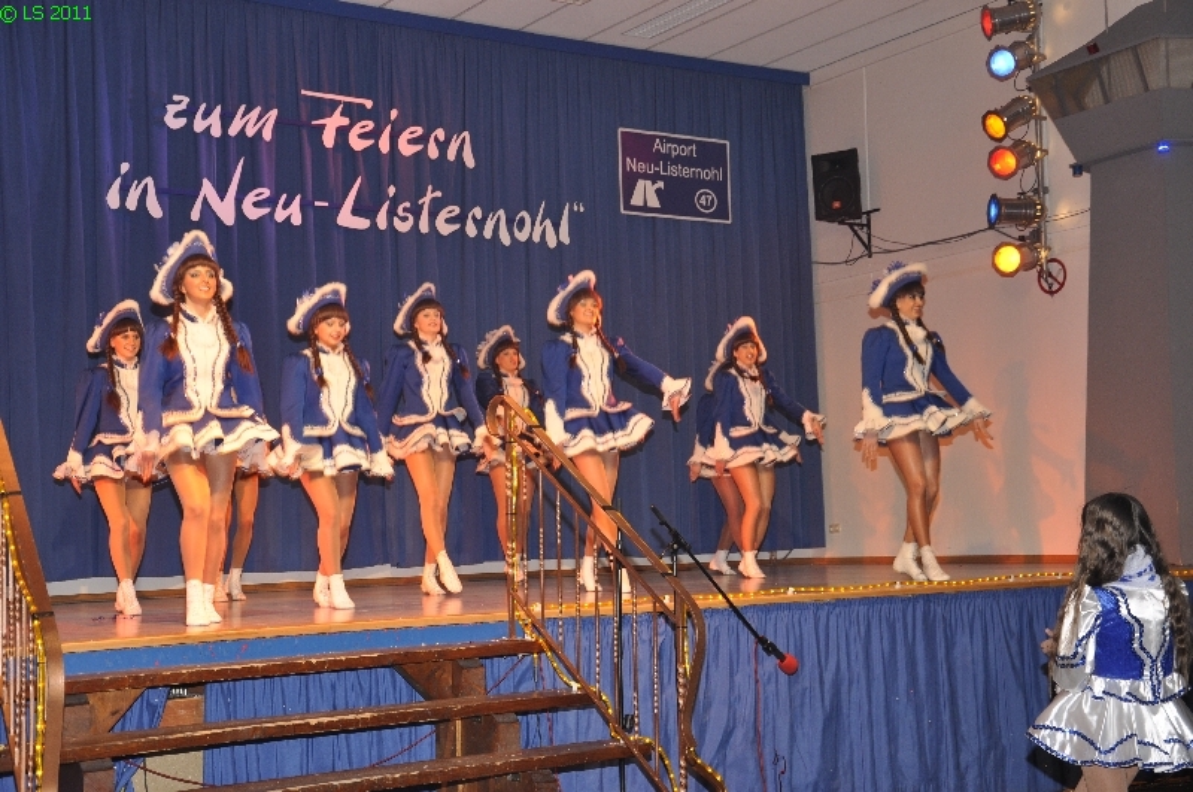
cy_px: 396
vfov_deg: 25.7
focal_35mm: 52
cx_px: 596
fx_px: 1737
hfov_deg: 37.9
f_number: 5
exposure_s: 1/60
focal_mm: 35
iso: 400
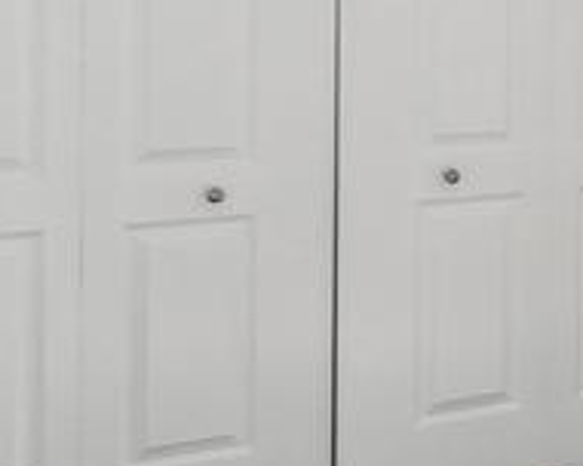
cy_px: -14
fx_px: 1484
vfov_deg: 17.4
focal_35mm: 86
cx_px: 1145
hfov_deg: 16.9
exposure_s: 1/20
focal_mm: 11.6
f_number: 7.1
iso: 200
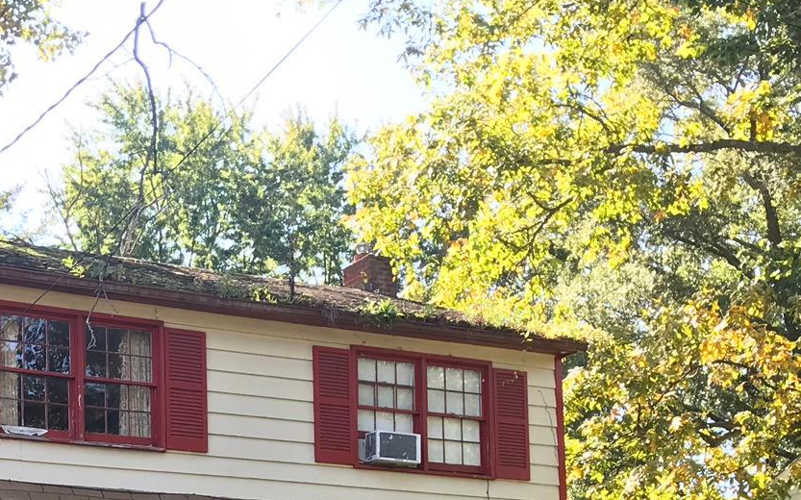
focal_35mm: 73
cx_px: 136
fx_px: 1593
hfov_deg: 27.5
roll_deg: +0.9
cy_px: 655
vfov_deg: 16.8
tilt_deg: +4.5
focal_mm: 3.99
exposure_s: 1/194
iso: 20
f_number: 1.8
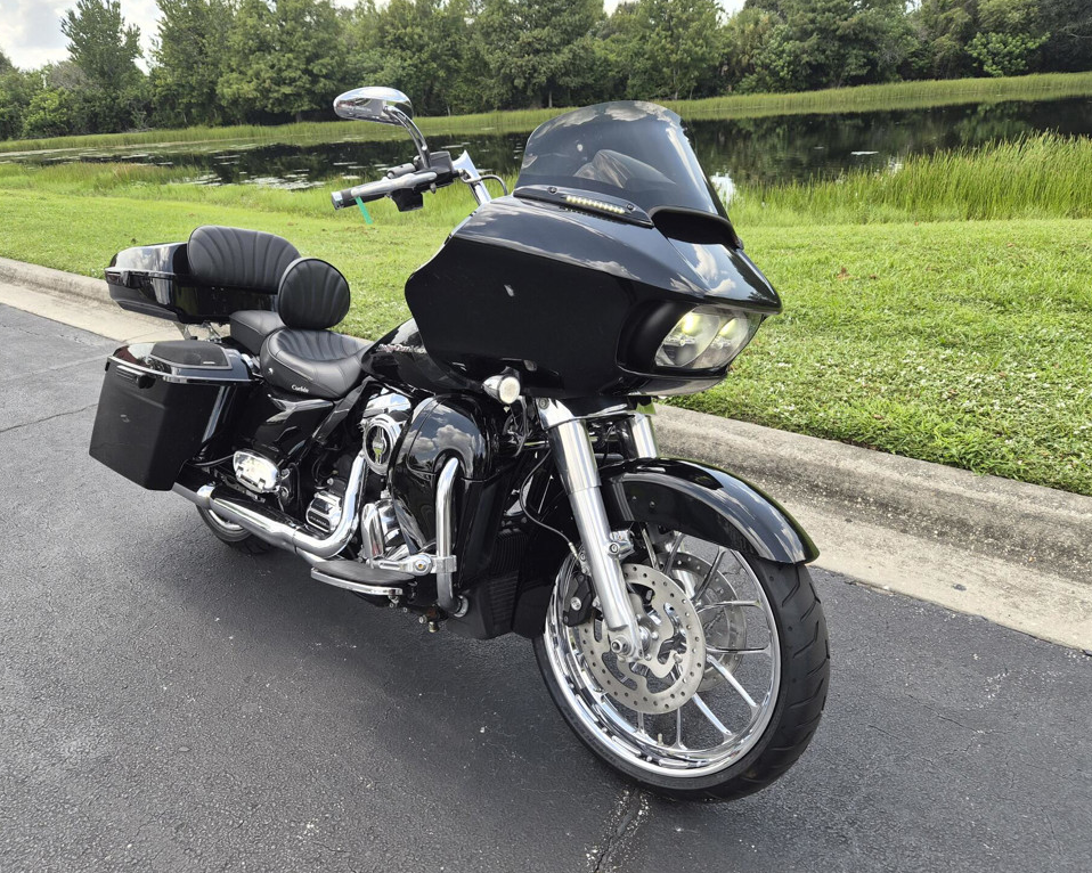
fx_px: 808
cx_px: 509
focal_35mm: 25
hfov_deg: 68.0
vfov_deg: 56.8
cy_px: 432
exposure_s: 1/1368
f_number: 1.8
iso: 80
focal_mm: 5.4
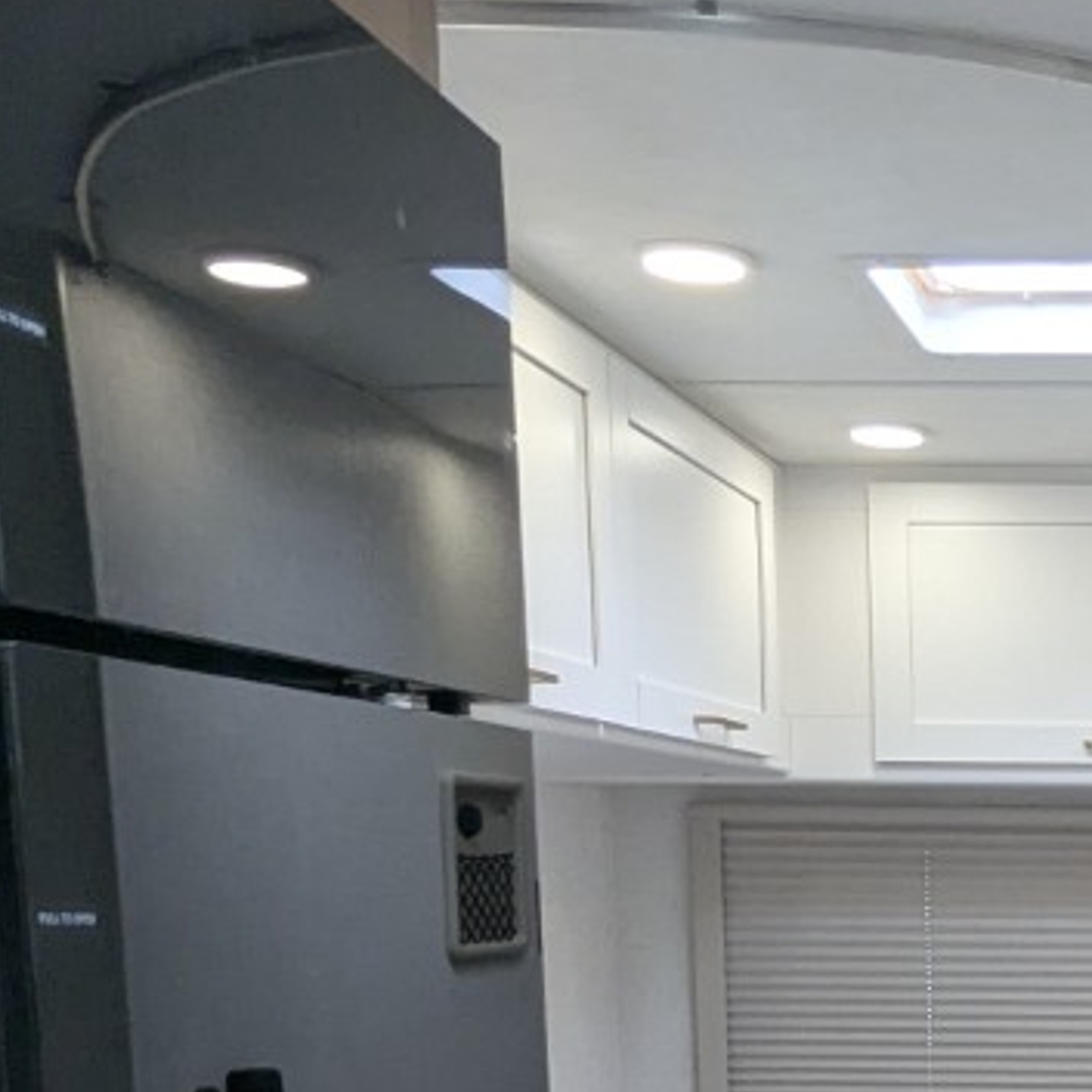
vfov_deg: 28.4
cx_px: 1350
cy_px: 1135
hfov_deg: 26.7
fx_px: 1999
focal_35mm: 56
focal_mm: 2.35
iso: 153
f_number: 2.2
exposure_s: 1/203
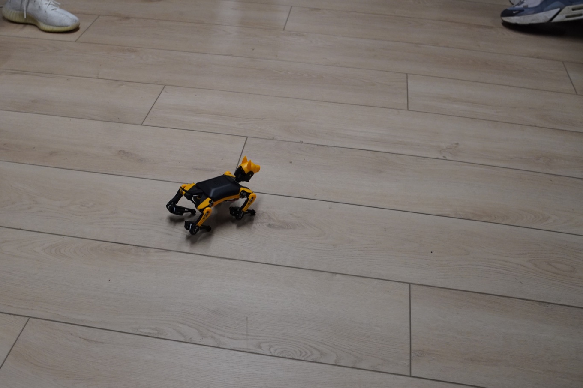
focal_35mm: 41
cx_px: 246
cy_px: 215
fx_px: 657
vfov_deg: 32.9
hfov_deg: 47.7
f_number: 4
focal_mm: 23
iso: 1250
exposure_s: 1/160
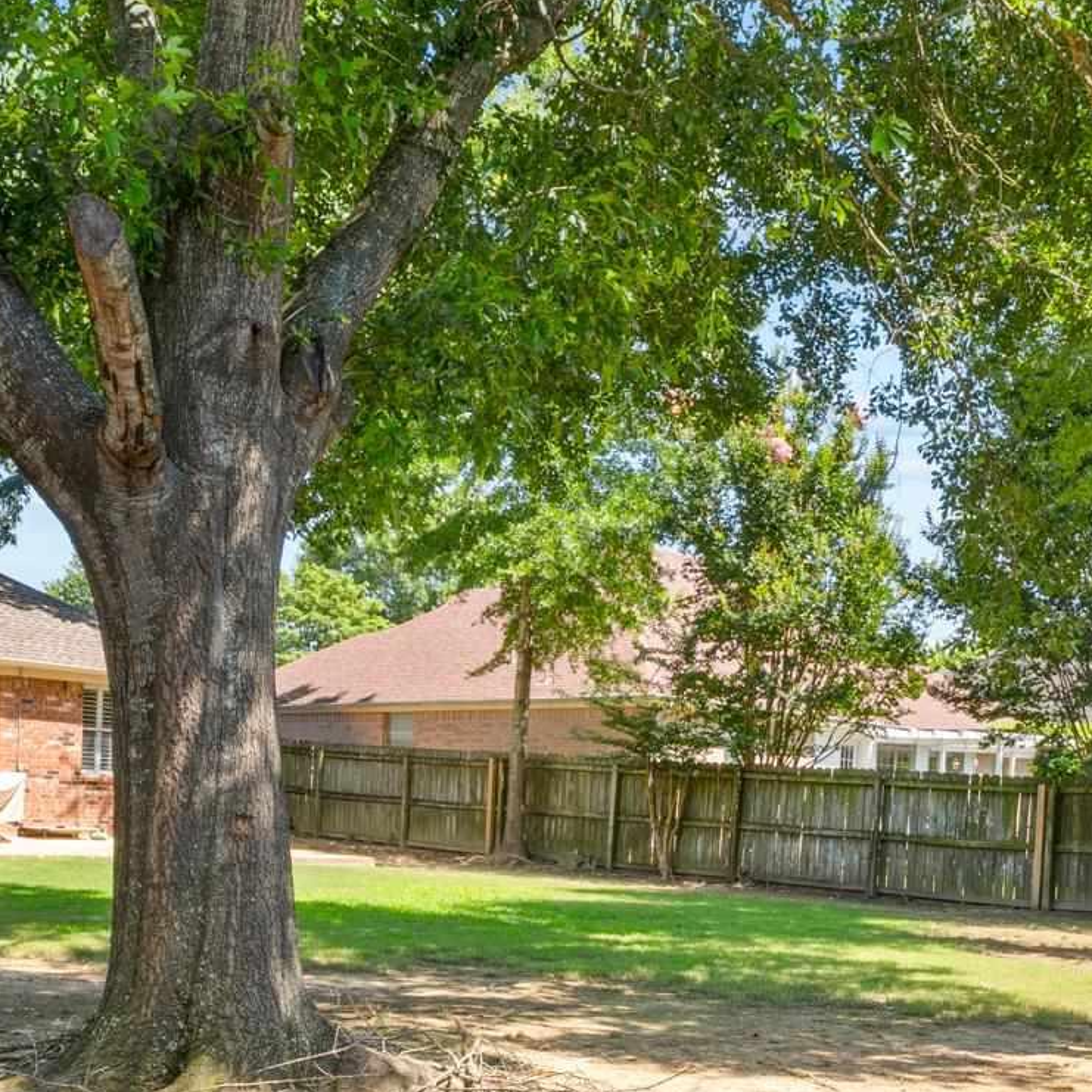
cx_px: 463
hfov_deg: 39.1
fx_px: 1535
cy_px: 771
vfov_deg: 38.5
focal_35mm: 43
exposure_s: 1/25
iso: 200
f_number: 9
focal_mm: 10
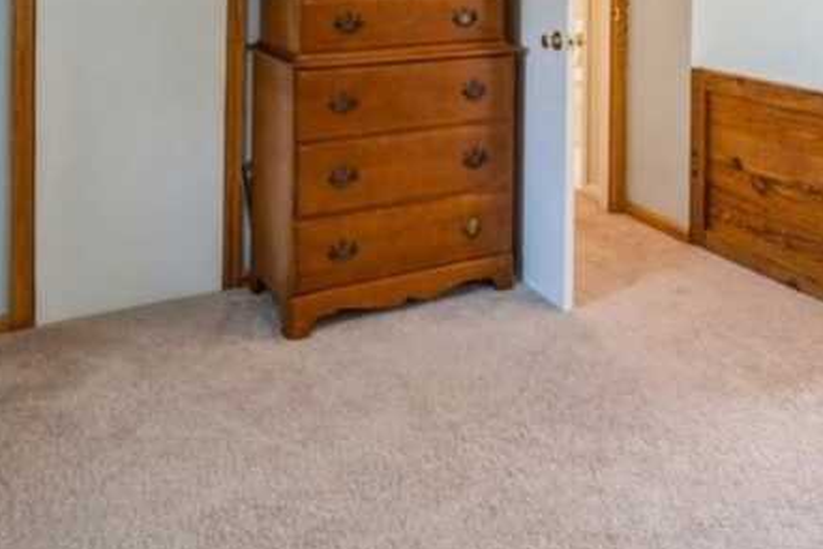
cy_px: -29
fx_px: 800
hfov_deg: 54.0
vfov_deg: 33.8
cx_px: 497
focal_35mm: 35
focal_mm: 10
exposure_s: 1.6
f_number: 11
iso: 100
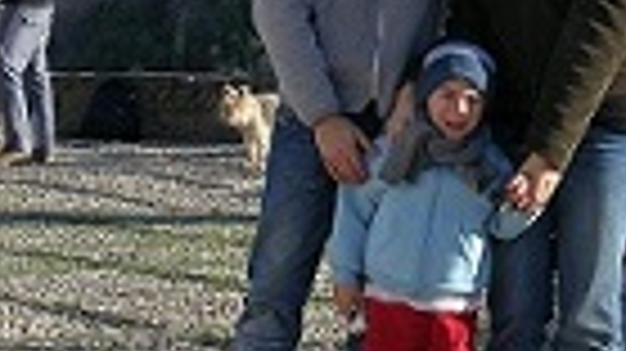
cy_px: 9
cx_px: 527
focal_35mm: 150
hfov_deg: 14.2
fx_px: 2488
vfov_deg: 8.0
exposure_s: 1/185
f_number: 5.4
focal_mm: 7.7
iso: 50
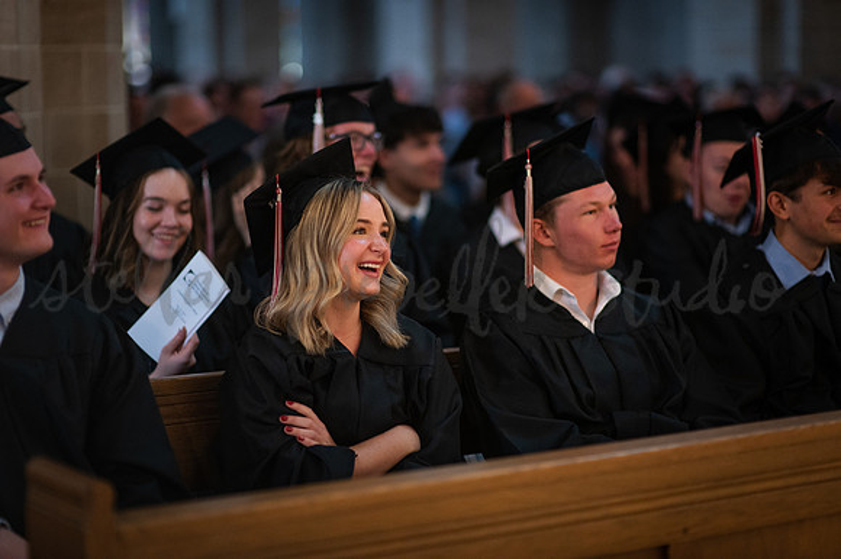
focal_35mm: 85
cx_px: 420
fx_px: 1984
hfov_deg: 23.9
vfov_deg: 16.1
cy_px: 280
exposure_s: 1/160
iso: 3200
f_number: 1.4
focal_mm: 85
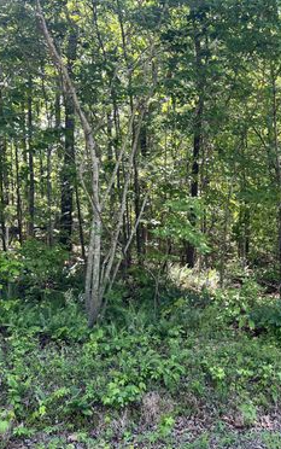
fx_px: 453
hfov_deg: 33.8
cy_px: 225
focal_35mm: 37
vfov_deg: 52.7
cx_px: 211
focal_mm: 5.7
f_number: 1.5
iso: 32
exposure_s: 1/141
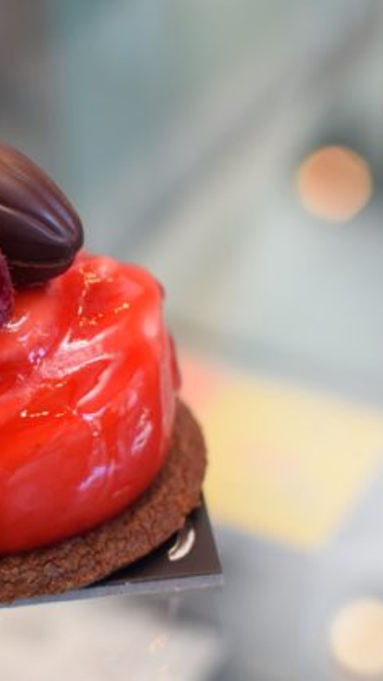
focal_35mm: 84
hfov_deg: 14.2
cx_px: 15
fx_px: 1514
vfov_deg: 25.4
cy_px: 345
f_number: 3.2
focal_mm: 35
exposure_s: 1/125
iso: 400
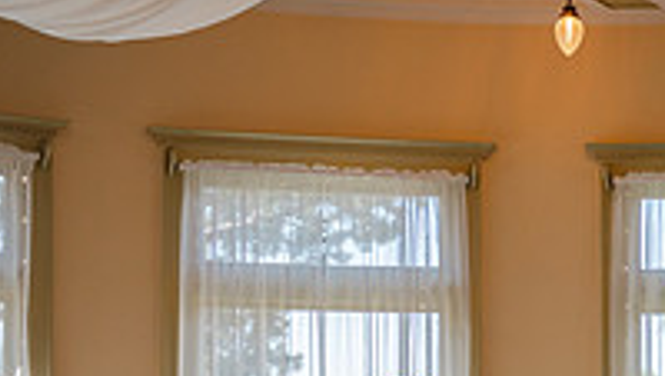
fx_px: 1500
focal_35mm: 85
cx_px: 579
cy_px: 449
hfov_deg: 24.4
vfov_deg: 13.9
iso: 100
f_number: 2.8
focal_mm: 28
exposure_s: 1/1000
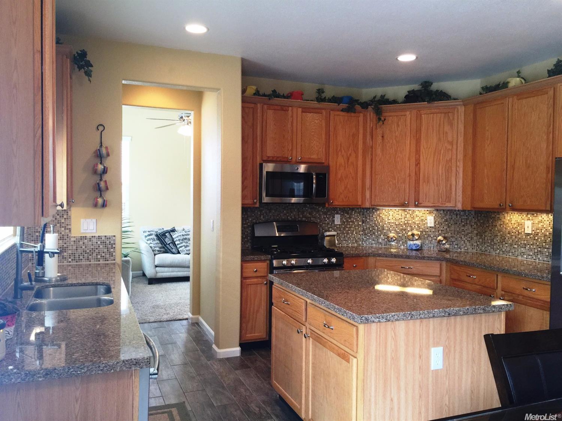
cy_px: 210
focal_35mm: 29
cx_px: 281
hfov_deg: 61.7
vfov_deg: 48.2
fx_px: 471
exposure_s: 1/30
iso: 50
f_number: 2.2
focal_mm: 4.15
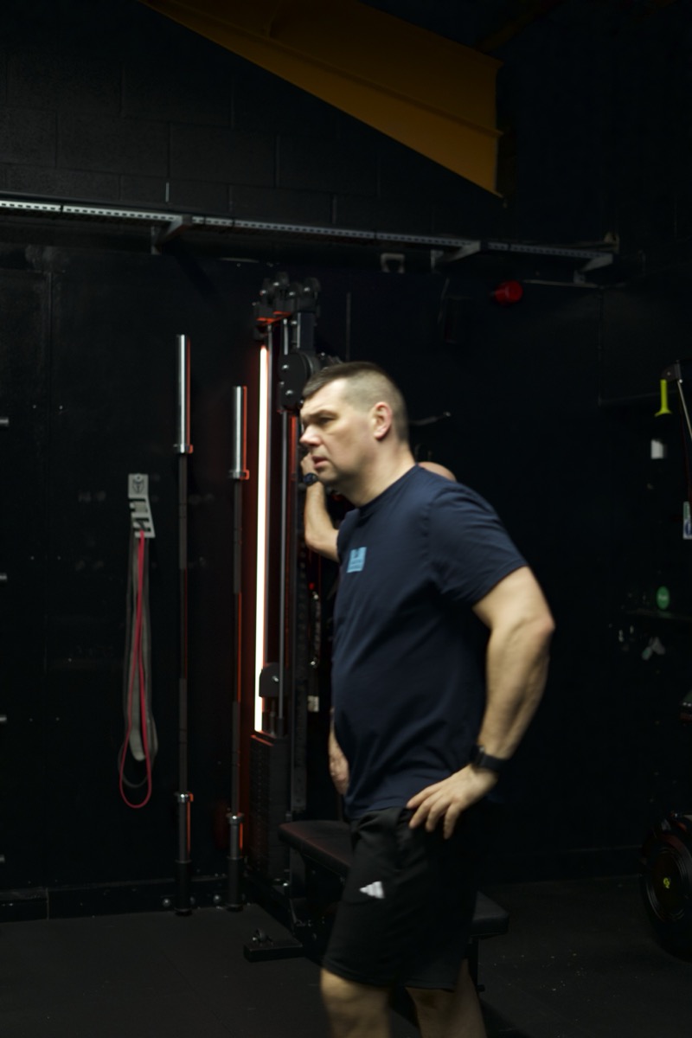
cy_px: 519
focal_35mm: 50
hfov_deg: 27.0
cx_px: 346
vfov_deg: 39.6
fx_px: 1442
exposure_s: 1/100
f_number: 1.8
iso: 500
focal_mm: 50
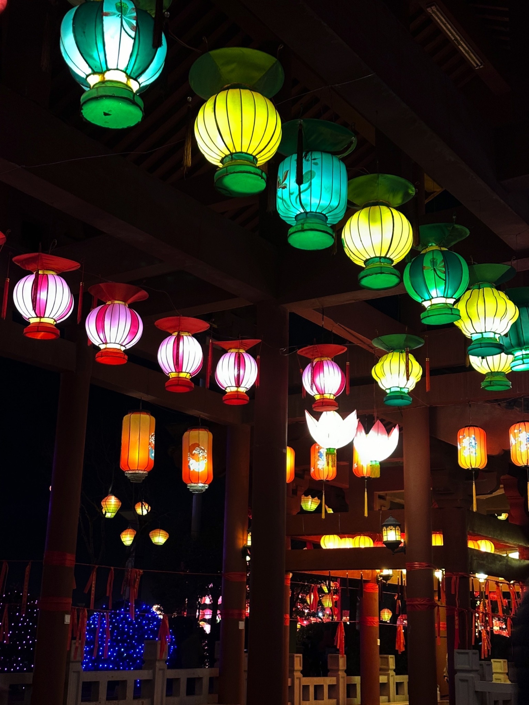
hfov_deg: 30.3
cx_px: 264
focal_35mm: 48
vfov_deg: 39.7
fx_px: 978
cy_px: 352
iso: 250
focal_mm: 6.86
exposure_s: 1/33
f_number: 1.78
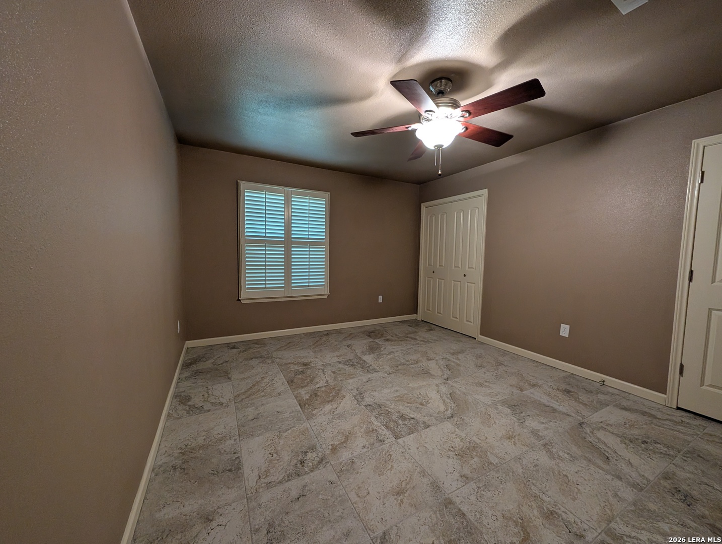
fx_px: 251
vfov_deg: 94.7
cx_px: 361
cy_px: 272
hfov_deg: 110.5
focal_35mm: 12
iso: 281
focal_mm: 2.02
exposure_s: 1/120
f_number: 1.7
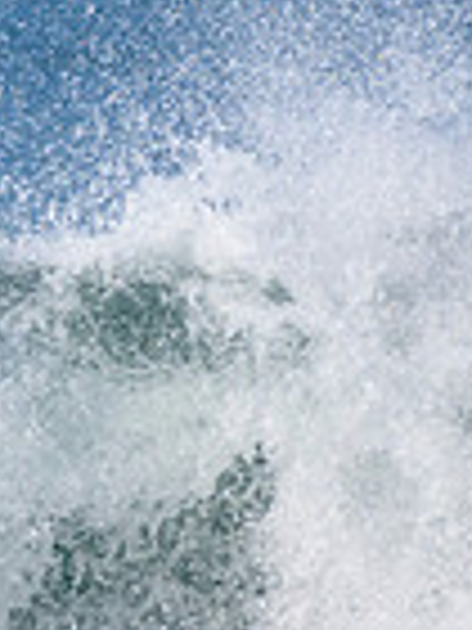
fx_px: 54232
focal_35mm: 2983
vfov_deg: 0.7
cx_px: -611
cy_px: 236
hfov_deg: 0.5
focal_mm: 500
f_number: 5.6
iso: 500
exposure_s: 1/4000
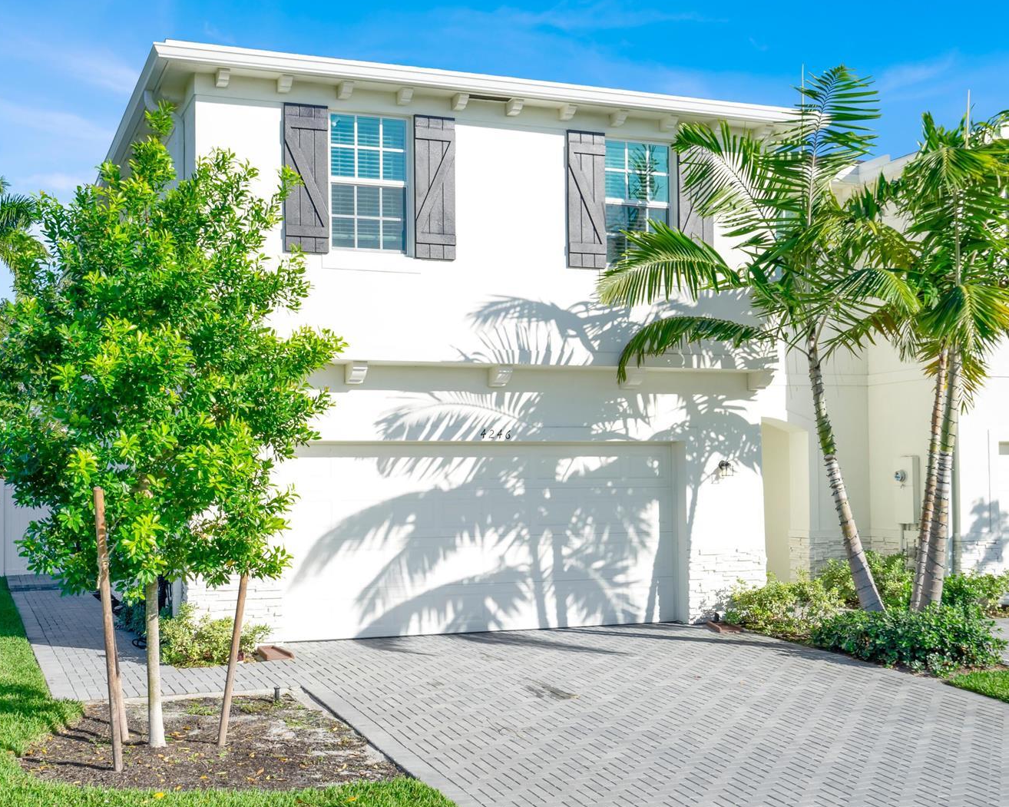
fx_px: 1194
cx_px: 482
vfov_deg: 37.3
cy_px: 402
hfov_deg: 45.8
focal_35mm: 40
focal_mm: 35
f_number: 9
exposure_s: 1/320
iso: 200
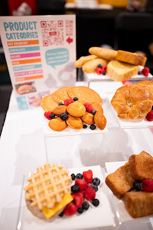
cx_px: 76
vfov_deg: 73.7
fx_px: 153
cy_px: 115
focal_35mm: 24
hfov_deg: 53.1
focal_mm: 24
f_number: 1.8
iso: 1250
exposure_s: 1/200
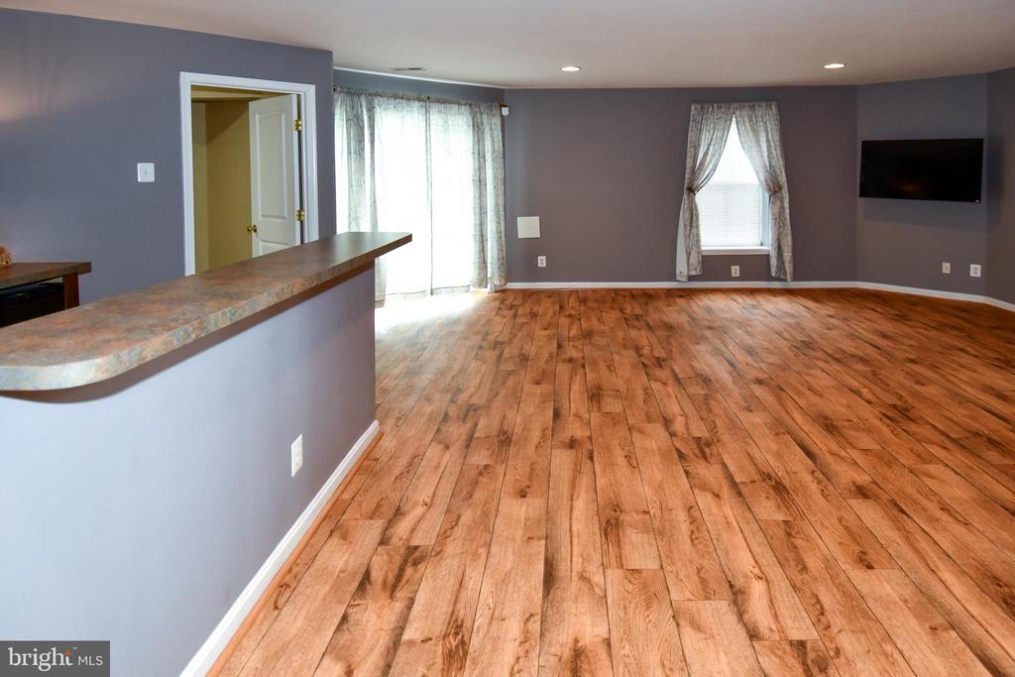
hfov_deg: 90.0
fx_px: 508
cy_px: 338
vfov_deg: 67.4
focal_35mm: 18
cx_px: 508
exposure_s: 1/60
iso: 360
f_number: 4
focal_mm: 12
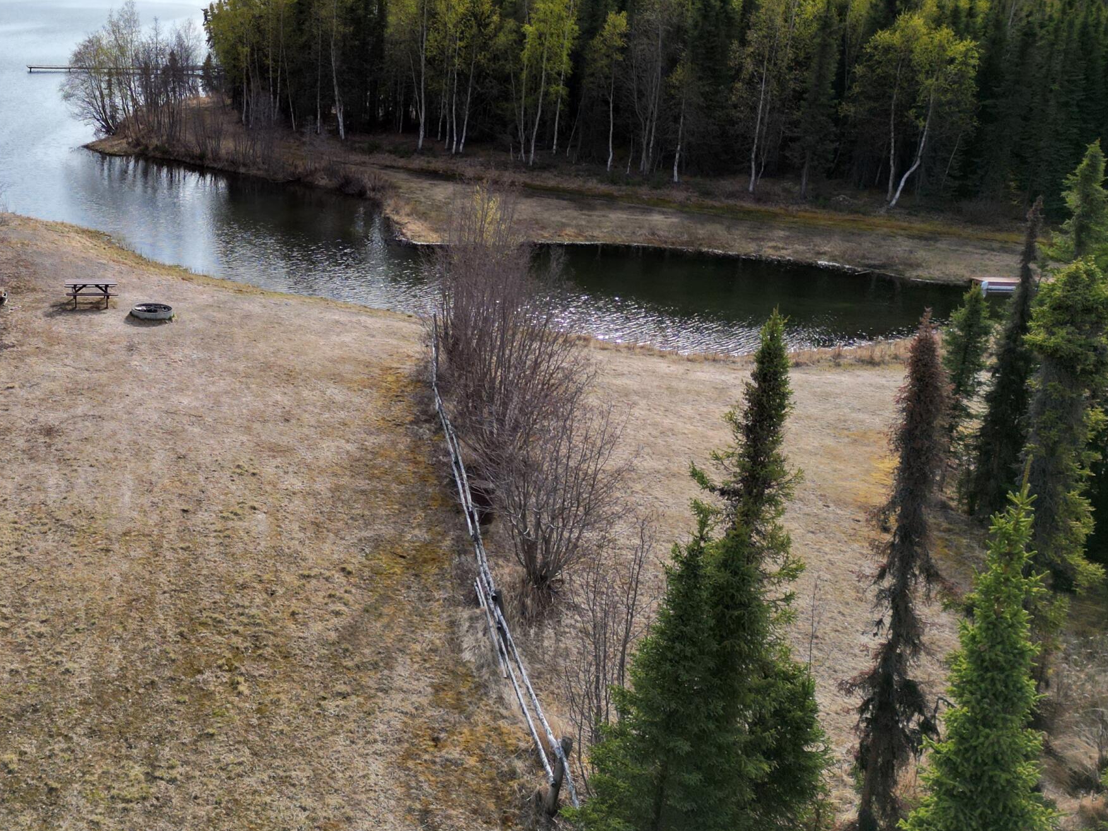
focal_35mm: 41
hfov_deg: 43.3
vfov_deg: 34.7
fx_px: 1312
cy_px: 264
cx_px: 200
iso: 100
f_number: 1.7
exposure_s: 1/4000
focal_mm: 6.72
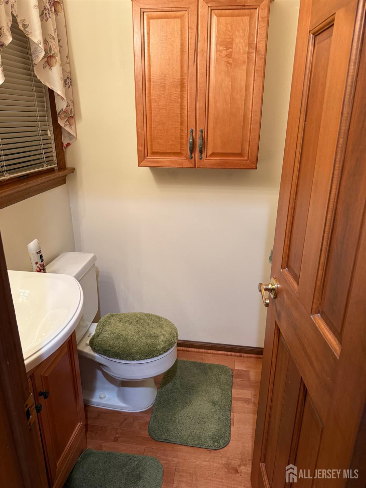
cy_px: 244
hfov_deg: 56.8
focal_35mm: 24
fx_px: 338
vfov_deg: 71.6
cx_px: 183
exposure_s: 1/60
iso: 200
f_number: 1.78
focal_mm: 6.76
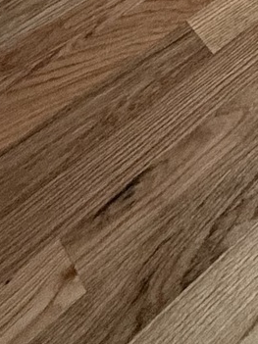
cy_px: -594
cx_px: 387
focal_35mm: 92
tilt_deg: -12.0
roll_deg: -0.8
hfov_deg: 14.9
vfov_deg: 12.7
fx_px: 915
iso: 250
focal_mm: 2.22
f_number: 2.2
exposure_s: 1/120
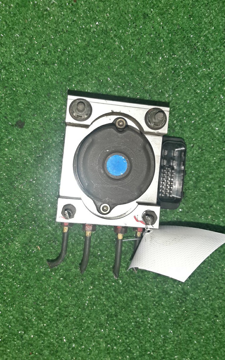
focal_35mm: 33
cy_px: 167
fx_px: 324
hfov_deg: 38.3
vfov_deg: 58.1
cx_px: 117
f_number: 1.7
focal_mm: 3.93
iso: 241
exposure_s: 1/25
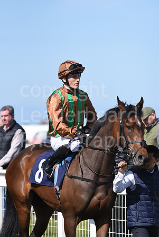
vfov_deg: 6.9
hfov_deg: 4.6
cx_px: 80
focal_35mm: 300
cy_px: 118
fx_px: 1983
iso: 400
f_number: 5.6
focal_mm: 300
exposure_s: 1/2000
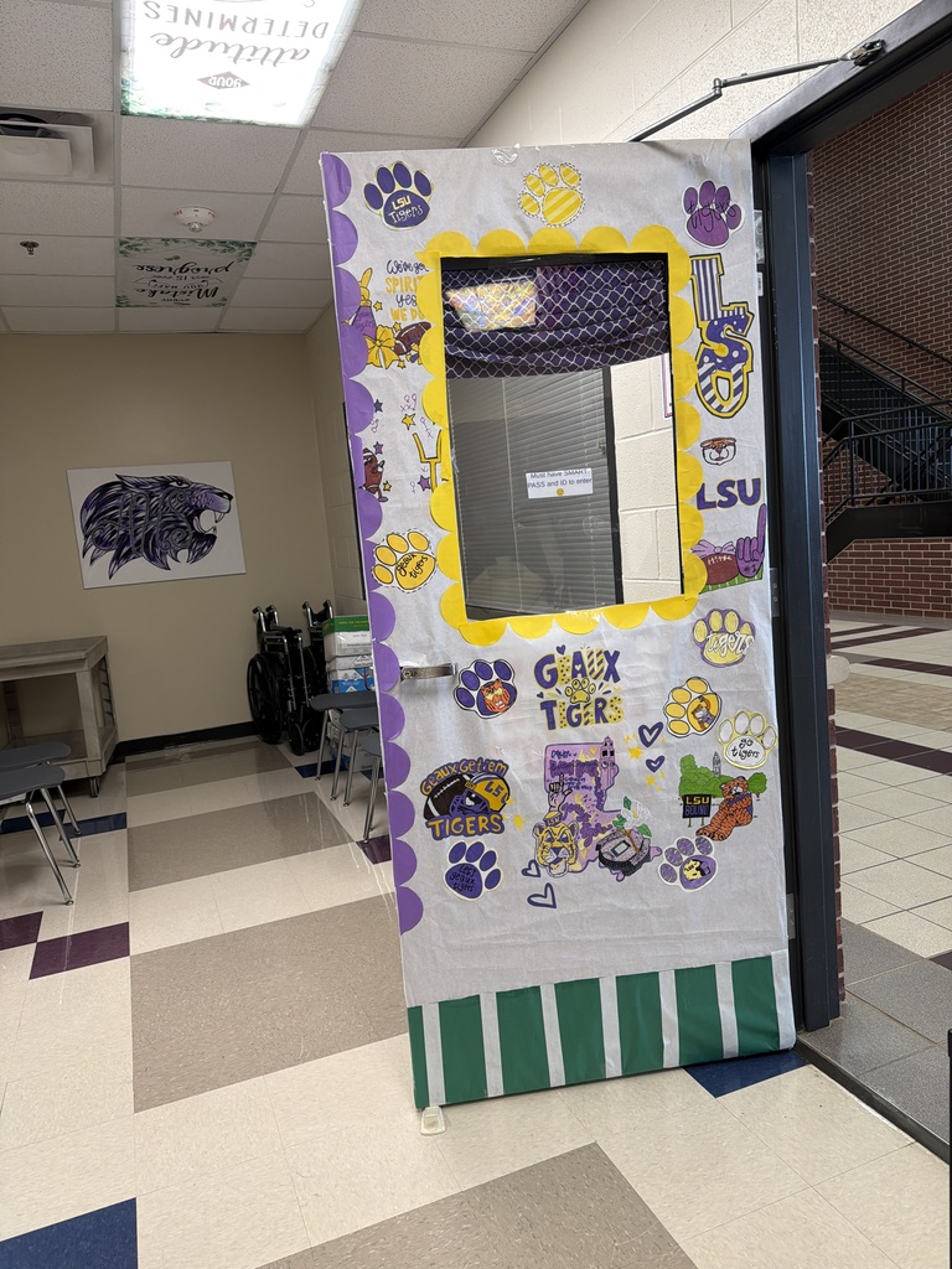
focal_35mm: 24
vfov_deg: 71.6
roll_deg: +5.4
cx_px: 476
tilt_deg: -6.8
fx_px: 880
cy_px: 634
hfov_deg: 56.8
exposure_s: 1/60
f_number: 1.78
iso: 125
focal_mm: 6.76
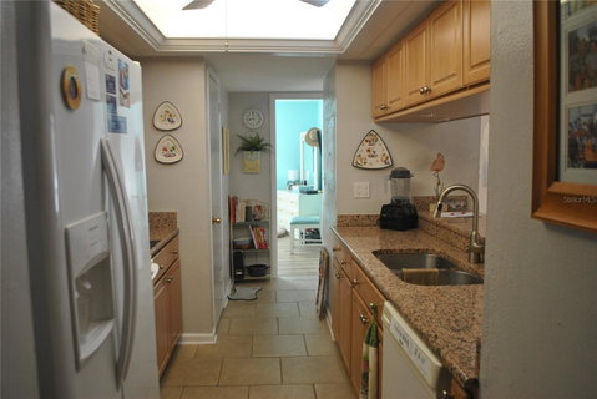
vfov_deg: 48.0
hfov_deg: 67.4
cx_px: 298
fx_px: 448
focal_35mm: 27
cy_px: 200
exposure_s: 1/30
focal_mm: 18
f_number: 3.5
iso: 320
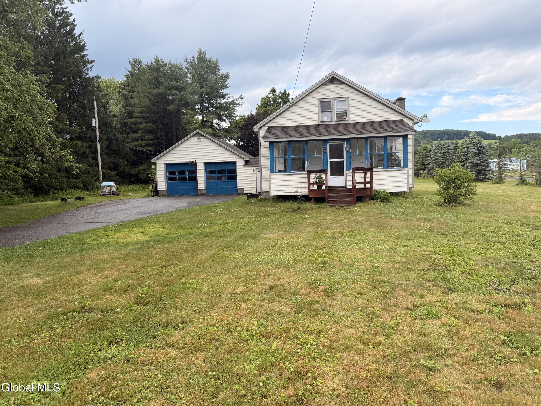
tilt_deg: -4.7
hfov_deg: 71.6
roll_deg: +1.9
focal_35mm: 24
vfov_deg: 56.8
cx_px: 270
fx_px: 375
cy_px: 203
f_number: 1.78
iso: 80
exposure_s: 1/1553
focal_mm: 6.76
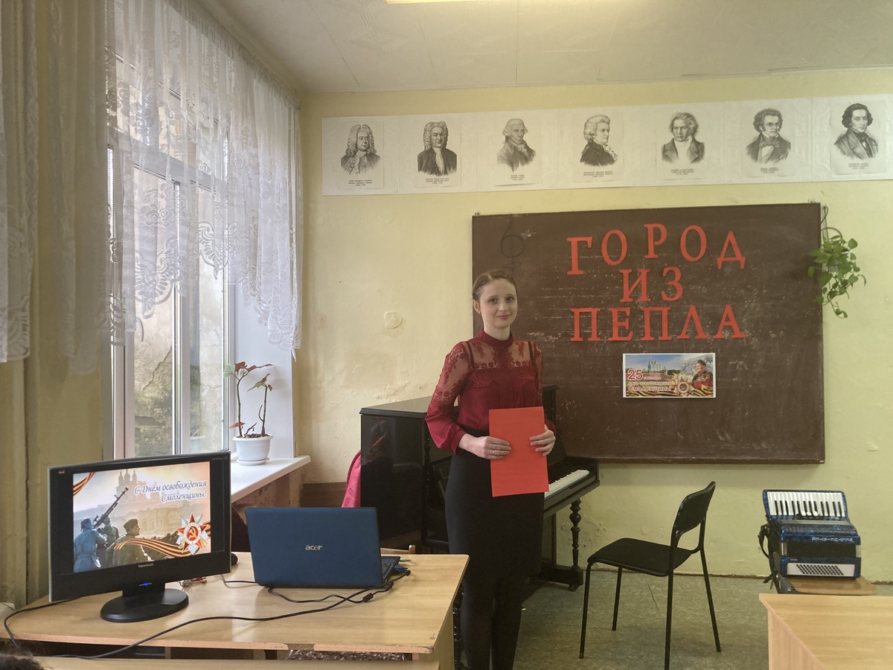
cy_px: 335
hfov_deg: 63.4
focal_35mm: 28
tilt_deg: +0.2
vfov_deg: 49.7
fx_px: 722
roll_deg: +0.2
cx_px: 446
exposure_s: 1/50
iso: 100
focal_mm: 3.99
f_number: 1.8
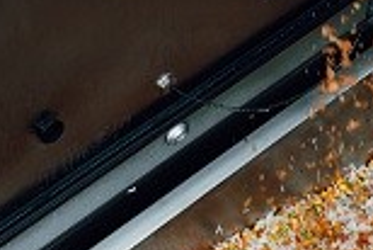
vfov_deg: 9.4
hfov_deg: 13.6
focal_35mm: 146
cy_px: 217
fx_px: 1514
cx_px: 475
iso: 400
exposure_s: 1/250
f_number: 2.8
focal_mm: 45
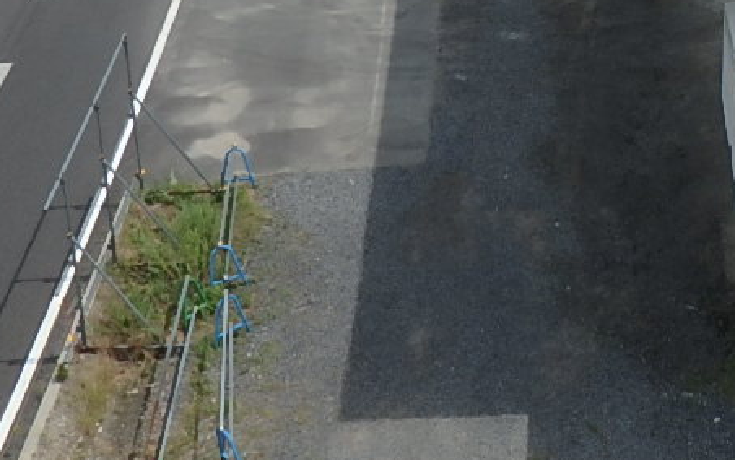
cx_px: 714
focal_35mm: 87
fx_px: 1744
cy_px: -179
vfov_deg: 14.3
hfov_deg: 23.0
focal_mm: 5.2
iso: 125
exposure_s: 1/400
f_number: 7.6
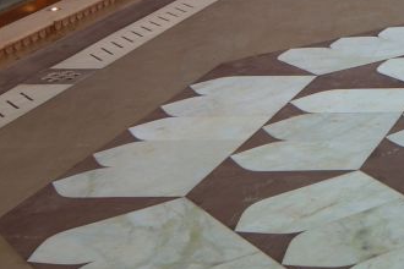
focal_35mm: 103
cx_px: 673
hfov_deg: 17.1
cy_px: -288
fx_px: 1156
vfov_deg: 11.7
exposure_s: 1/30
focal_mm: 17
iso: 100
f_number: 7.1
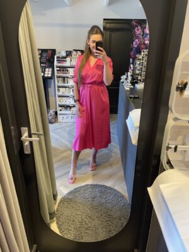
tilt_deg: -22.4
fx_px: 189
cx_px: 94
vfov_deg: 67.3
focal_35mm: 26
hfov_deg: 53.1
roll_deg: +0.3
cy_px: 126
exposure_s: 1/50
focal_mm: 4.2
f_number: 1.6
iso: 200
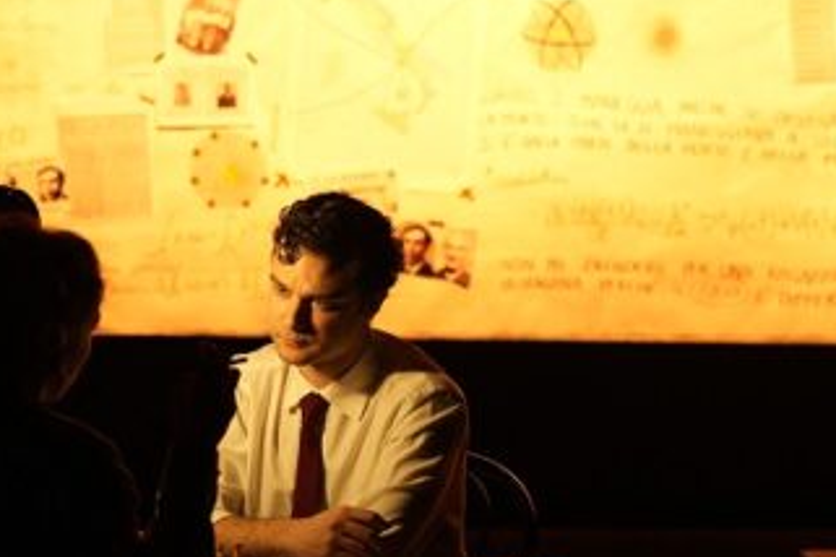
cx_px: 279
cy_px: 364
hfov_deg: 18.2
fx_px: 2601
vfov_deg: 12.2
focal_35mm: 112
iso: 2000
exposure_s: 1/160
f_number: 3.5
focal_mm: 75
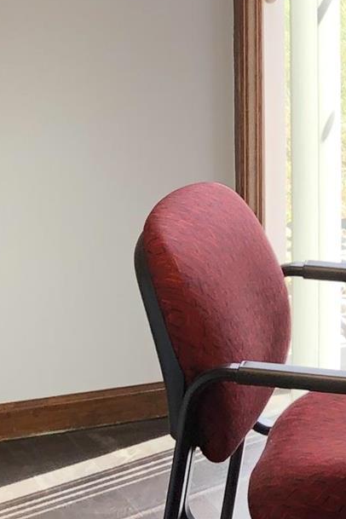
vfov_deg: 13.9
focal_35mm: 147
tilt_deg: -12.6
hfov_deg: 8.6
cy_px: 192
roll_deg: -2.2
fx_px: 2119
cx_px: 812
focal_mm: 3.99
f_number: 1.8
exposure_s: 1/120
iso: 50
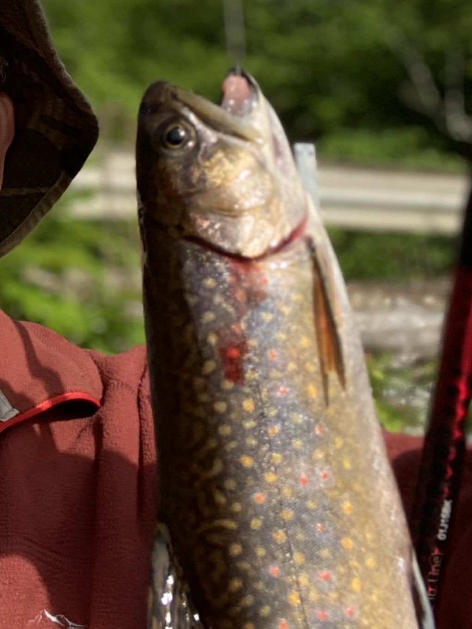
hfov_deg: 20.7
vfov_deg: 27.7
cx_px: -37
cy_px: 81
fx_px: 1236
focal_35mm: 68
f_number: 2.2
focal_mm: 2.71
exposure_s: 1/1000
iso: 25
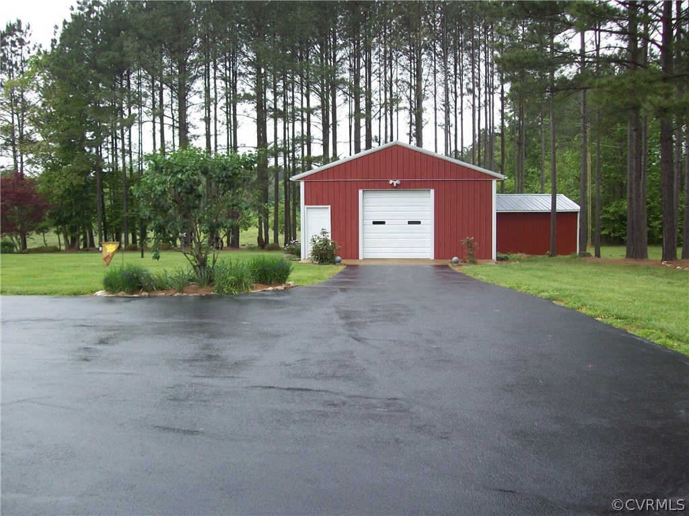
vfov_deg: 39.7
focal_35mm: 36
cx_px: 344
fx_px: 717
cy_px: 258
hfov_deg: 51.4
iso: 80
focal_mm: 6
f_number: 2.7
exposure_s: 1/399
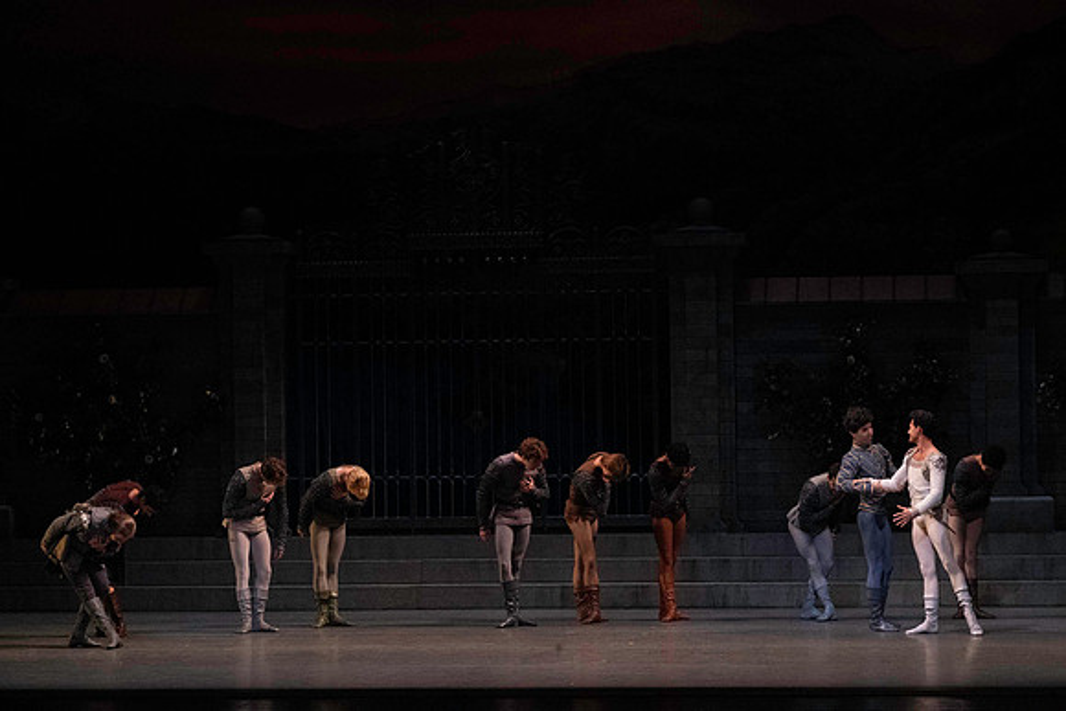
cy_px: 356
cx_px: 533
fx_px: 3199
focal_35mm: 108
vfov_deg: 12.7
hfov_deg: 18.9
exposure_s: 1/400
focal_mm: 108
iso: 16000
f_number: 13
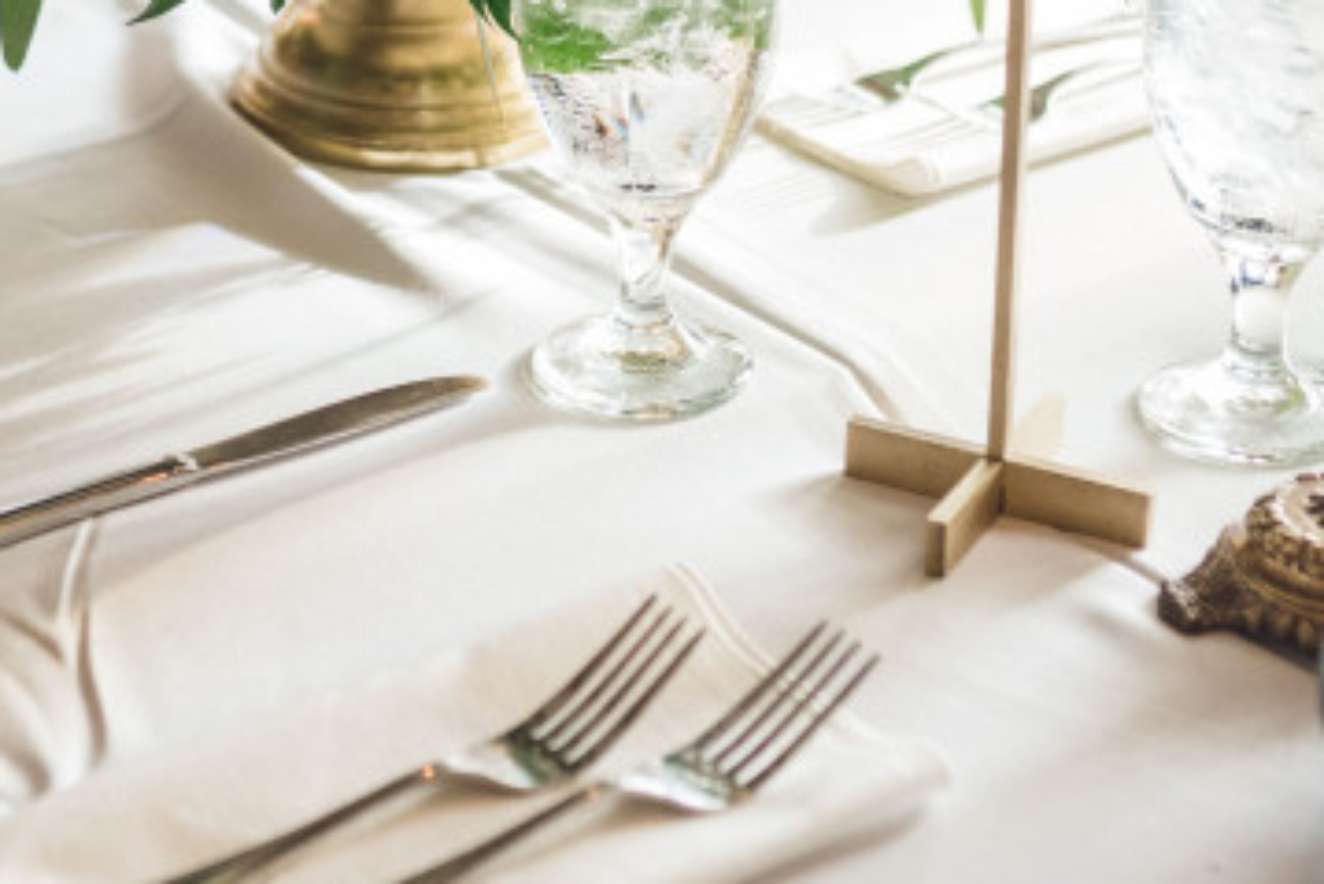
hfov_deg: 20.2
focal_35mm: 100
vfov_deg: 13.3
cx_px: 244
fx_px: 3679
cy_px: -220
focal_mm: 35
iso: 2000
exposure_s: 1/160
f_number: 1.7
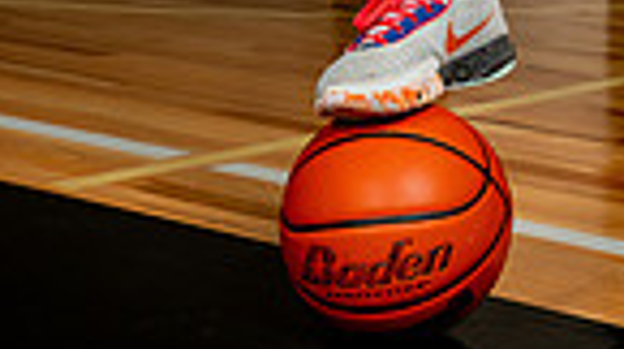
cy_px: -483
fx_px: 2263
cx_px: 628
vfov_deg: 8.1
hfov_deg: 15.4
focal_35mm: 137
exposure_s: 1/400
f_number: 8
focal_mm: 42
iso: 250
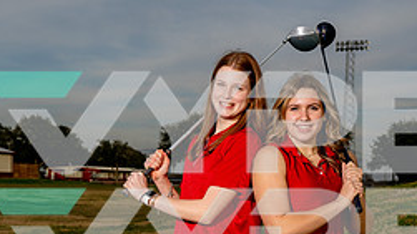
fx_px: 829
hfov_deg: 28.2
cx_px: 231
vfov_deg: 15.7
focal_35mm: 75
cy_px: 241
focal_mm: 40
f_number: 5.6
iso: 100
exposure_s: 1/1000
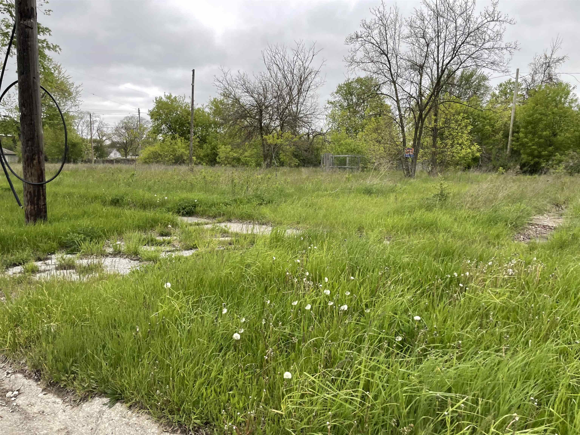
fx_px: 436
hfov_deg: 67.3
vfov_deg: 53.1
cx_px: 290
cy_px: 218
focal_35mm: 26
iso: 32
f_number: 1.6
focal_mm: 4.2
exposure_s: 1/311
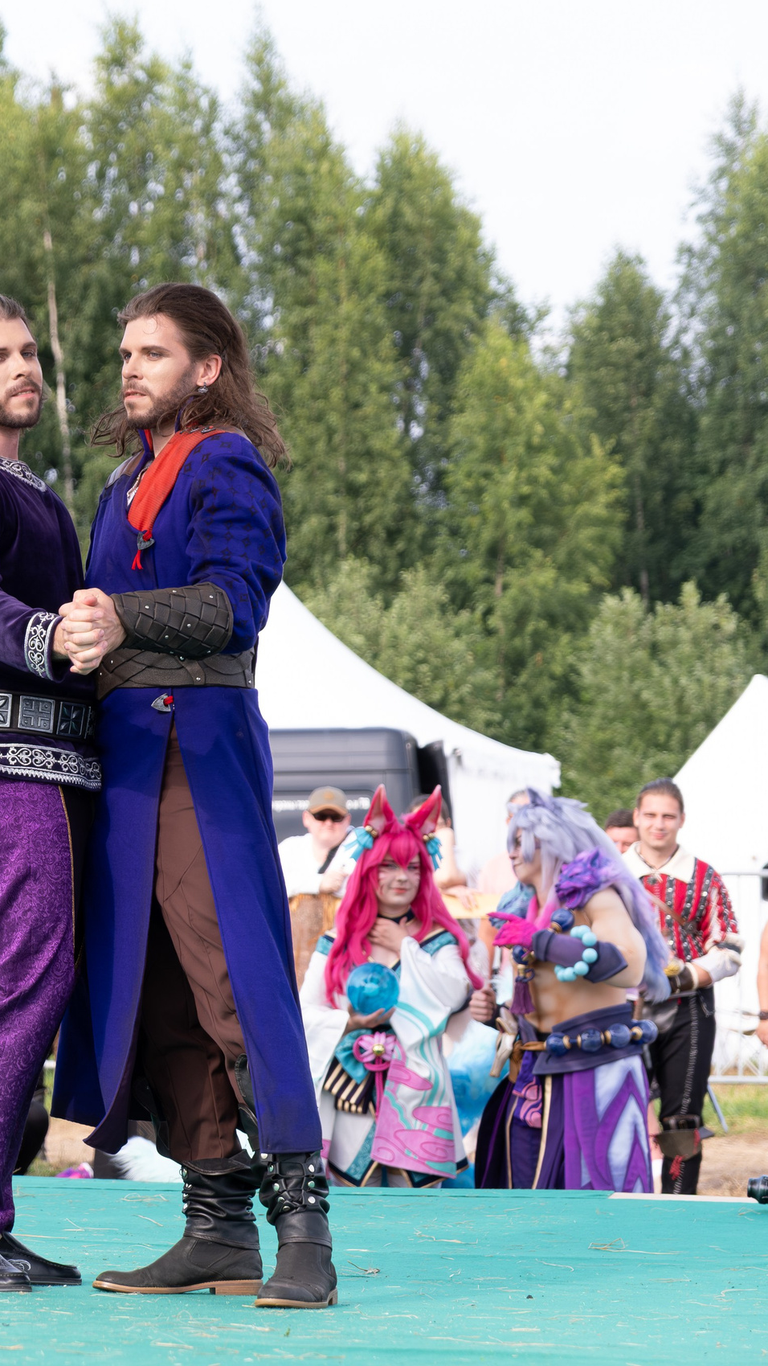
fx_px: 4741
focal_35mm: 131
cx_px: -88
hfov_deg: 9.2
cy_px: 682
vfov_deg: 16.4
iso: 320
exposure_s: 1/800
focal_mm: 55
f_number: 3.6
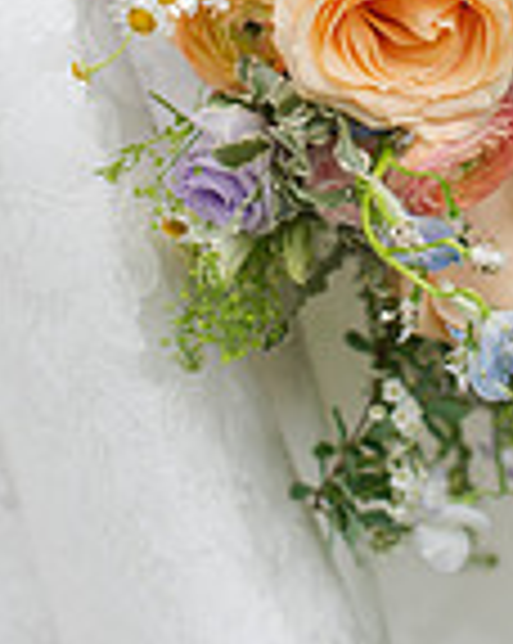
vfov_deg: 12.7
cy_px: -140
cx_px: 454
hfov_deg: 10.4
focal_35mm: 148
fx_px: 2815
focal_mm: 50
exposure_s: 1/400
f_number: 3.5
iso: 100
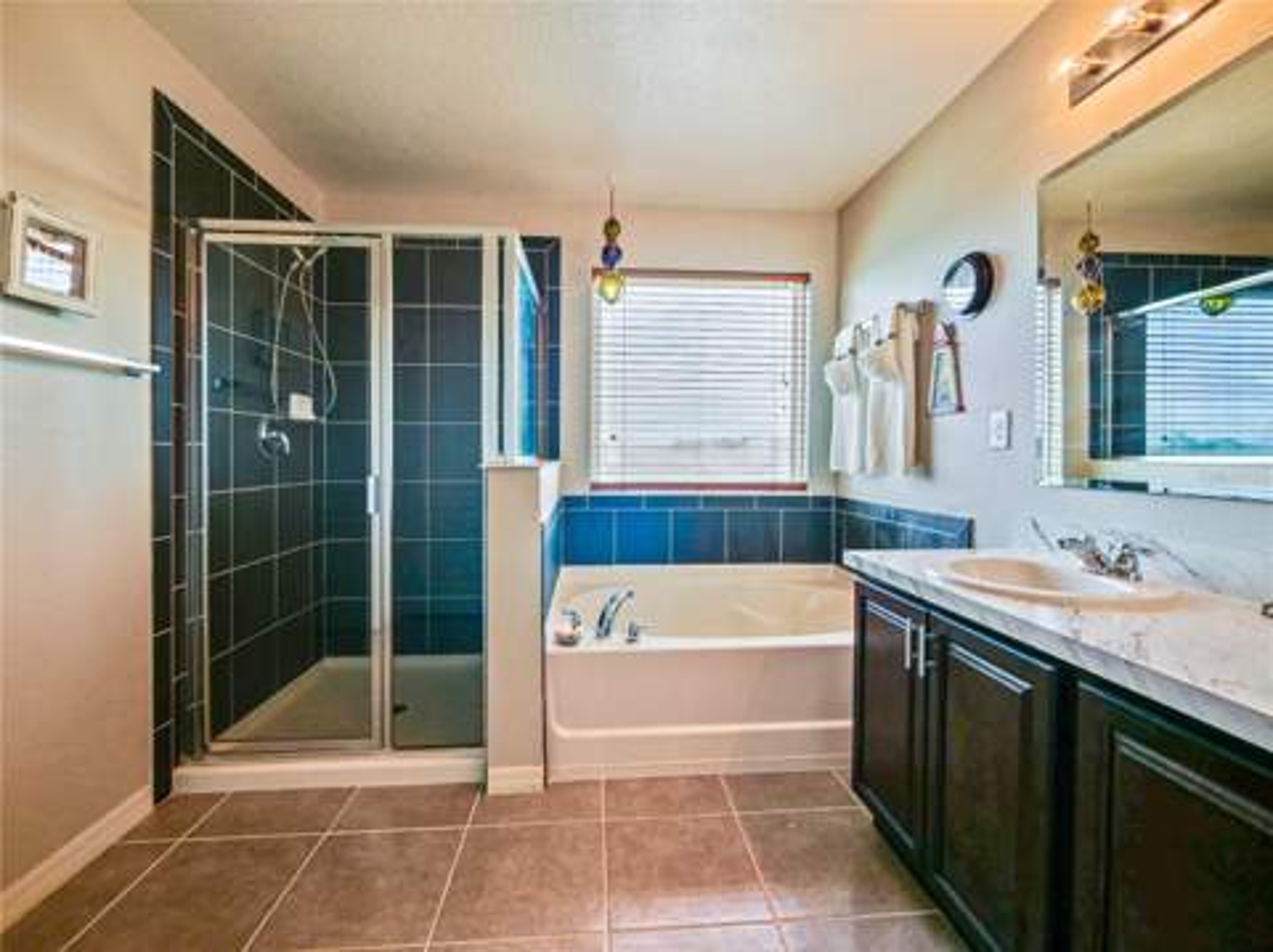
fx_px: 514
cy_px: 476
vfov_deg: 85.6
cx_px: 636
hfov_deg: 102.1
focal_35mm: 14
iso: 400
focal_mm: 7
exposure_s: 1/60
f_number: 4
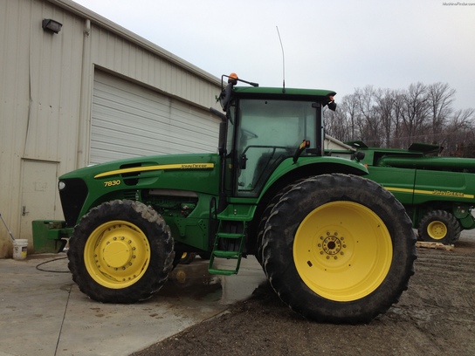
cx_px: 238
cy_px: 178
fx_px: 480
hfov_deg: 52.6
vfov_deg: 40.7
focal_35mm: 35
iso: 50
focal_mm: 4.28
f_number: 2.4
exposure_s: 1/167
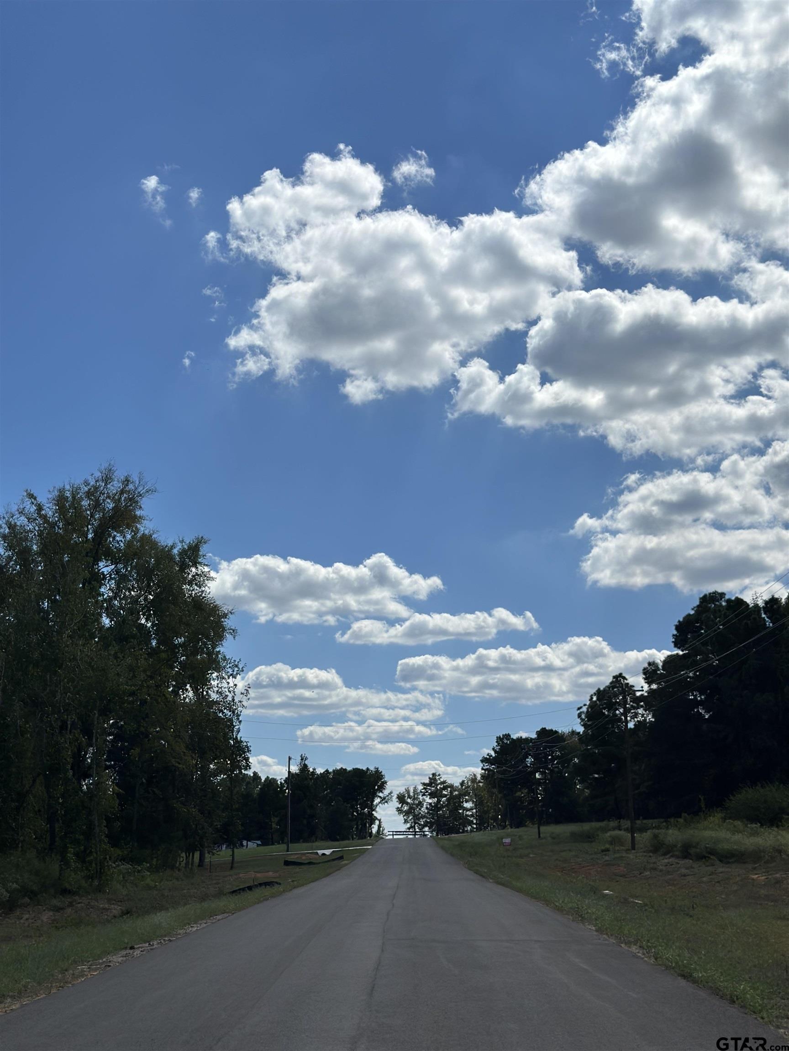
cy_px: 526
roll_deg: +0.0
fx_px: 1459
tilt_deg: +12.8
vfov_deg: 39.7
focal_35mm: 48
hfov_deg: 30.3
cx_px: 394
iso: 80
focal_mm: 6.86
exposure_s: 1/18868
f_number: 1.78
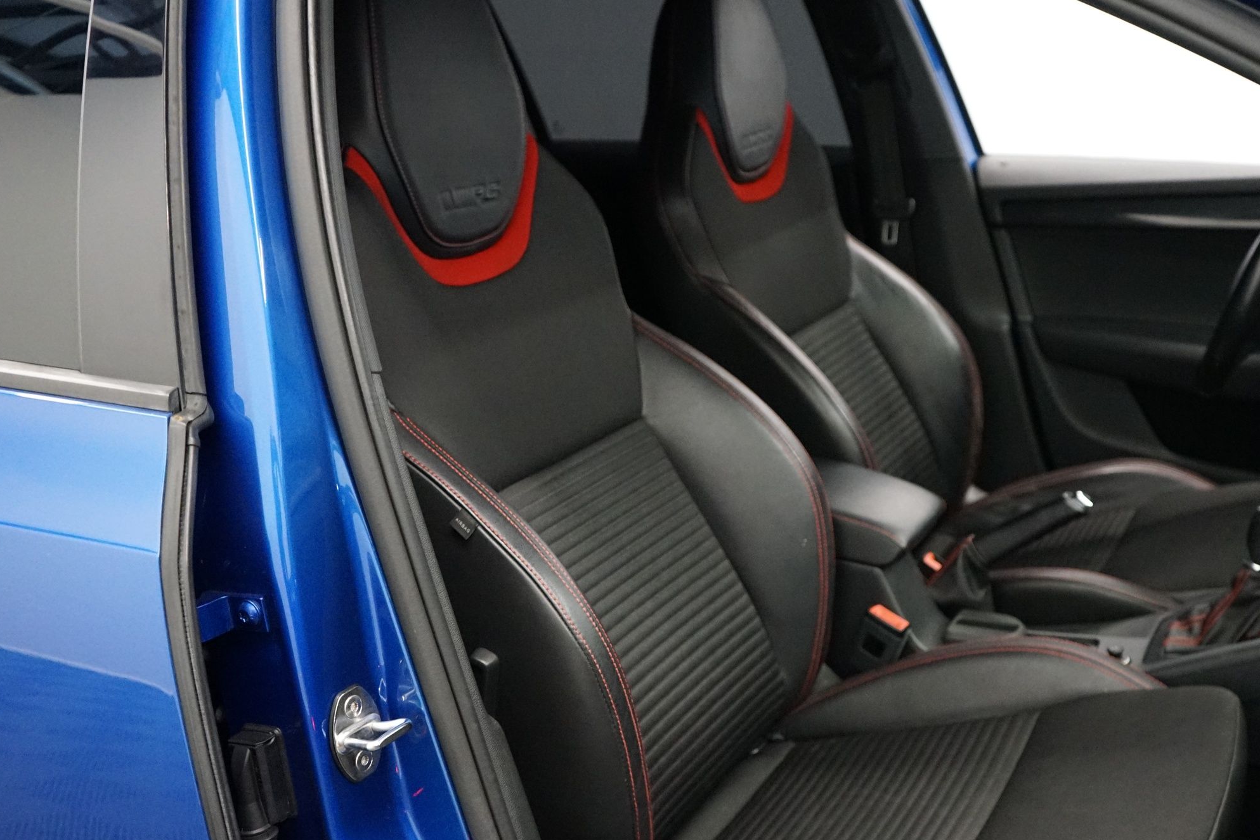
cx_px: 786
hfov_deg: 49.1
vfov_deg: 34.1
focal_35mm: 39
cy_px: 498
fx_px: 1365
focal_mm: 31
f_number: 3.5
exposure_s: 1/160
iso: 6400
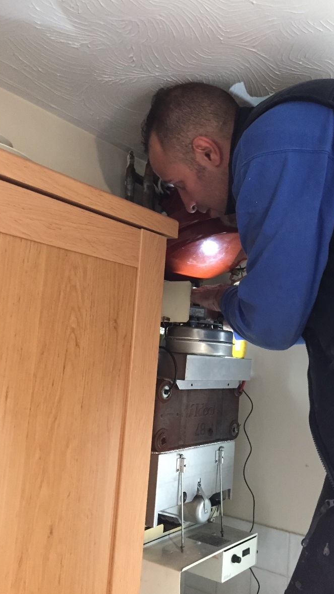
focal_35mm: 32
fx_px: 504
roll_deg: -3.3
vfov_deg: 61.0
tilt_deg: +6.8
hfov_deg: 36.3
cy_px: 300
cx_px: 219
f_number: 2.2
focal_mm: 4.15
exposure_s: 1/15
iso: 320
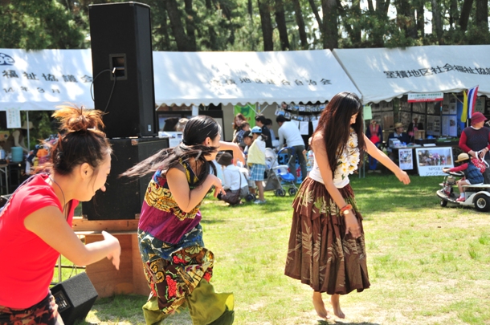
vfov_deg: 15.7
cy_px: 162
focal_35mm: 87
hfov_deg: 23.5
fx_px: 1176
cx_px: 238
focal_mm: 55
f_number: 4.8
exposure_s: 1/200
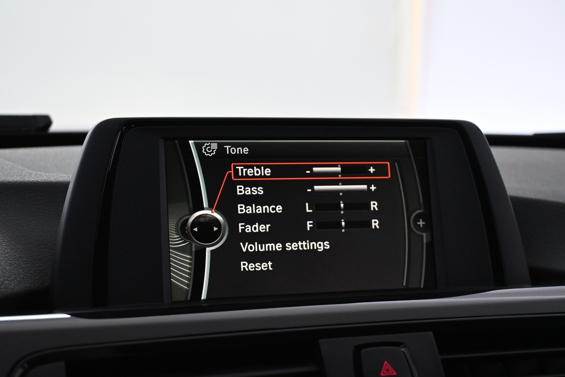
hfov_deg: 31.2
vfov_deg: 21.1
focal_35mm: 64
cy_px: 188
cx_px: 282
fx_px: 1012
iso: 3600
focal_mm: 43
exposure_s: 1/60
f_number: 6
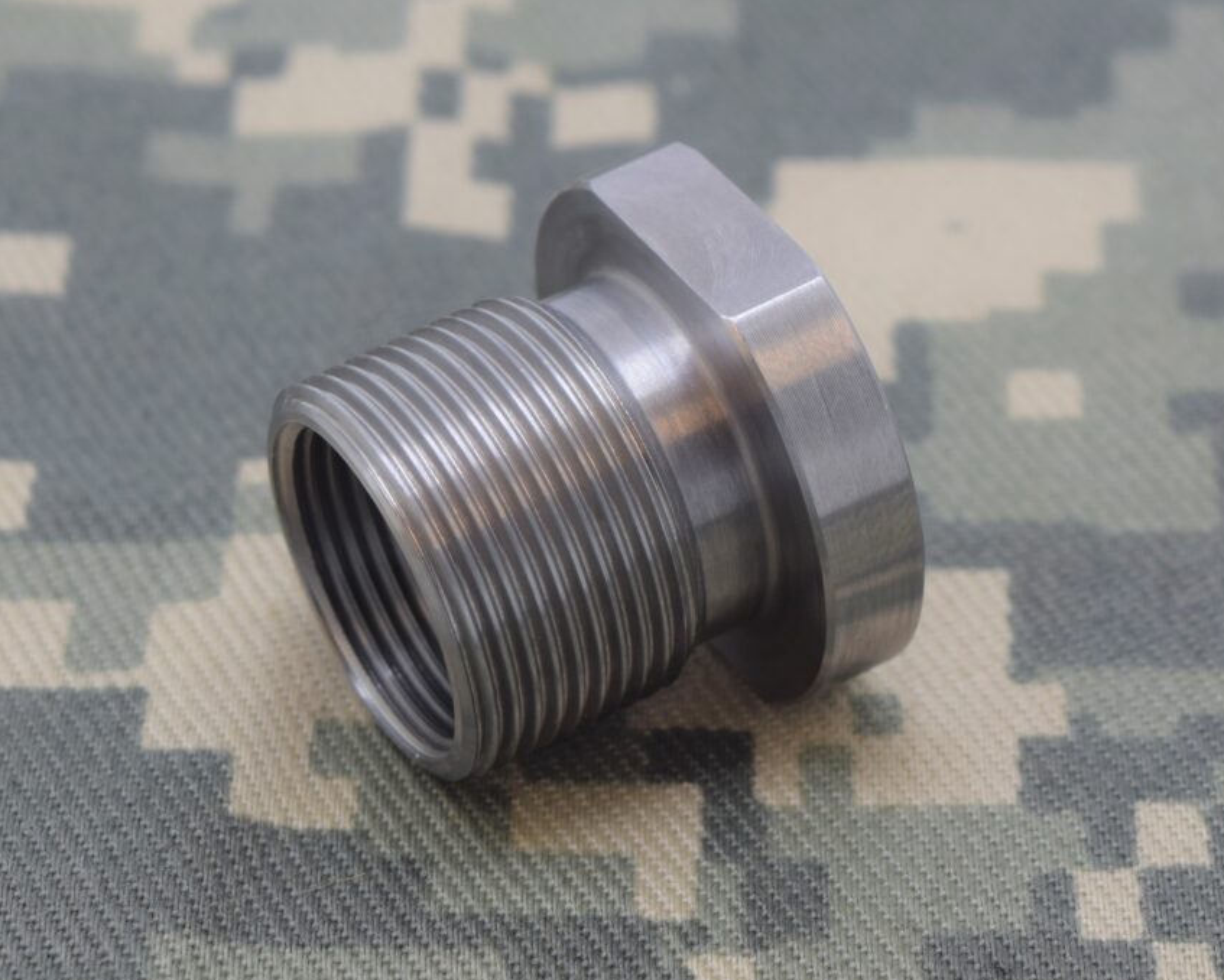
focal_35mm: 94
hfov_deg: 20.5
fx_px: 3390
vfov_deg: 16.4
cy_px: 489
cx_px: 598
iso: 100
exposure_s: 1/10
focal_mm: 55
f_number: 10
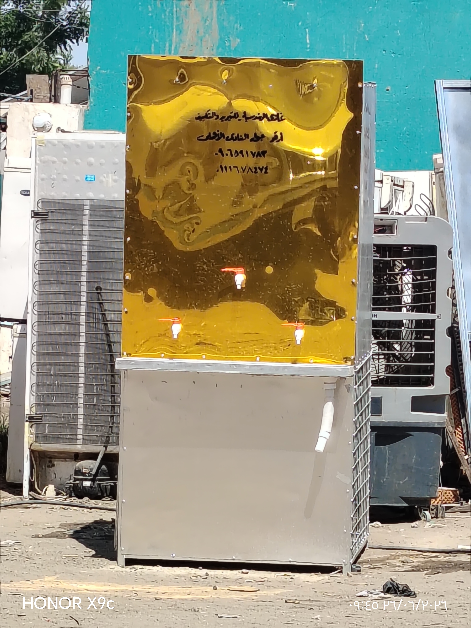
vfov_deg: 10.5
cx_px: 236
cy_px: 314
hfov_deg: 7.9
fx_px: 3411
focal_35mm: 188
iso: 100
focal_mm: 5.25
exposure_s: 1/636
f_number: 1.75
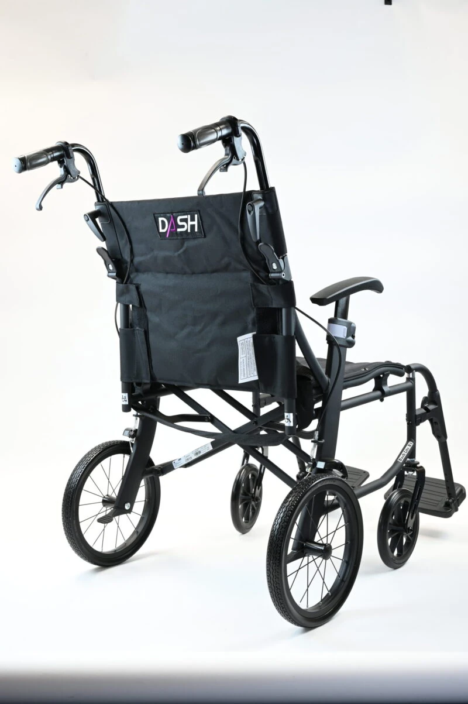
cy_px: 352
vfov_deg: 45.5
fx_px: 840
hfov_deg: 31.1
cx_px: 234
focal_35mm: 43
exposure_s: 1/1.3
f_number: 13
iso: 100
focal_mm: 43
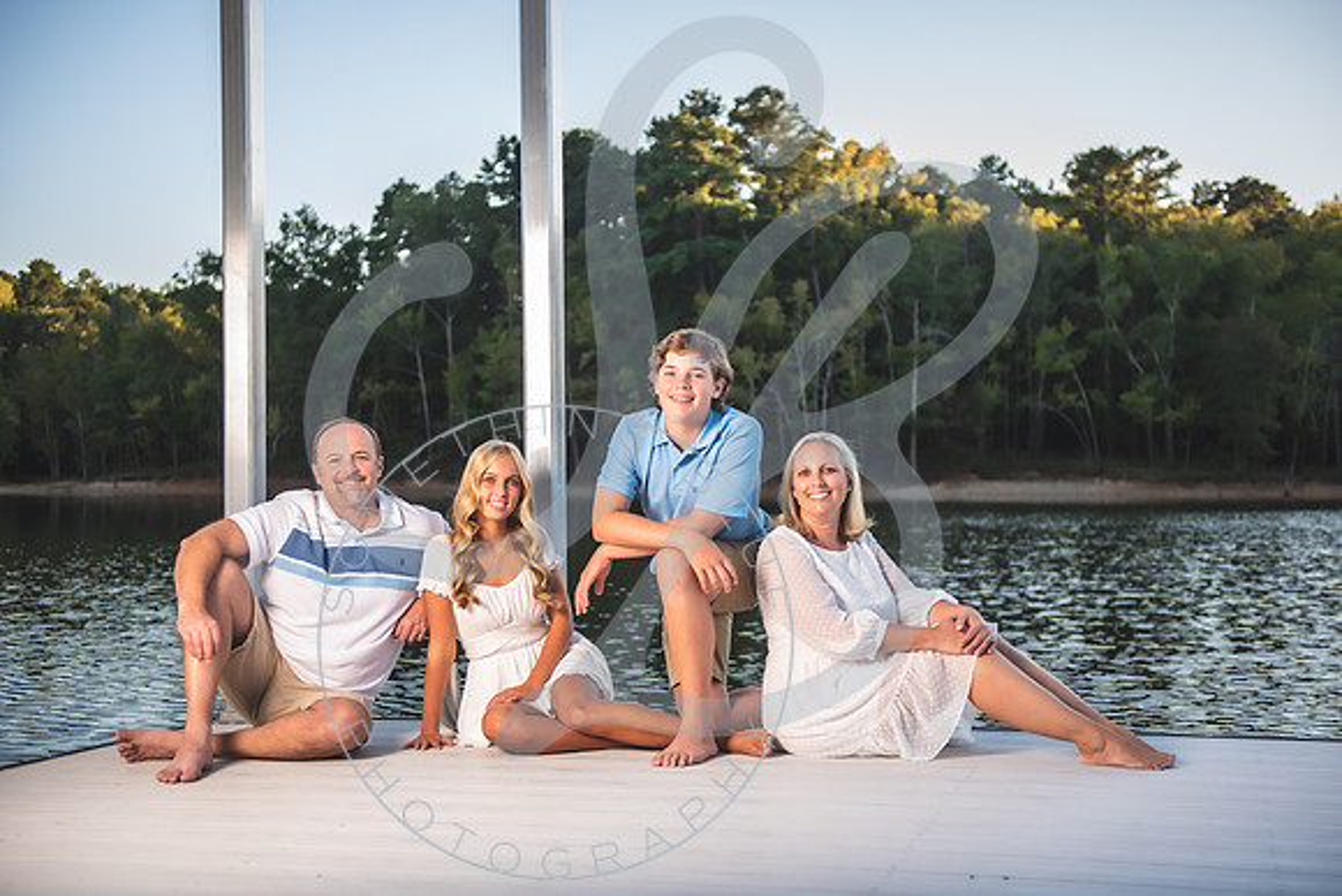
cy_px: 448
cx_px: 686
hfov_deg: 39.6
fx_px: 1861
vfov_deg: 27.0
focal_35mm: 50
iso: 100
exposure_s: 1/250
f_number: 2.8
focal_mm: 48
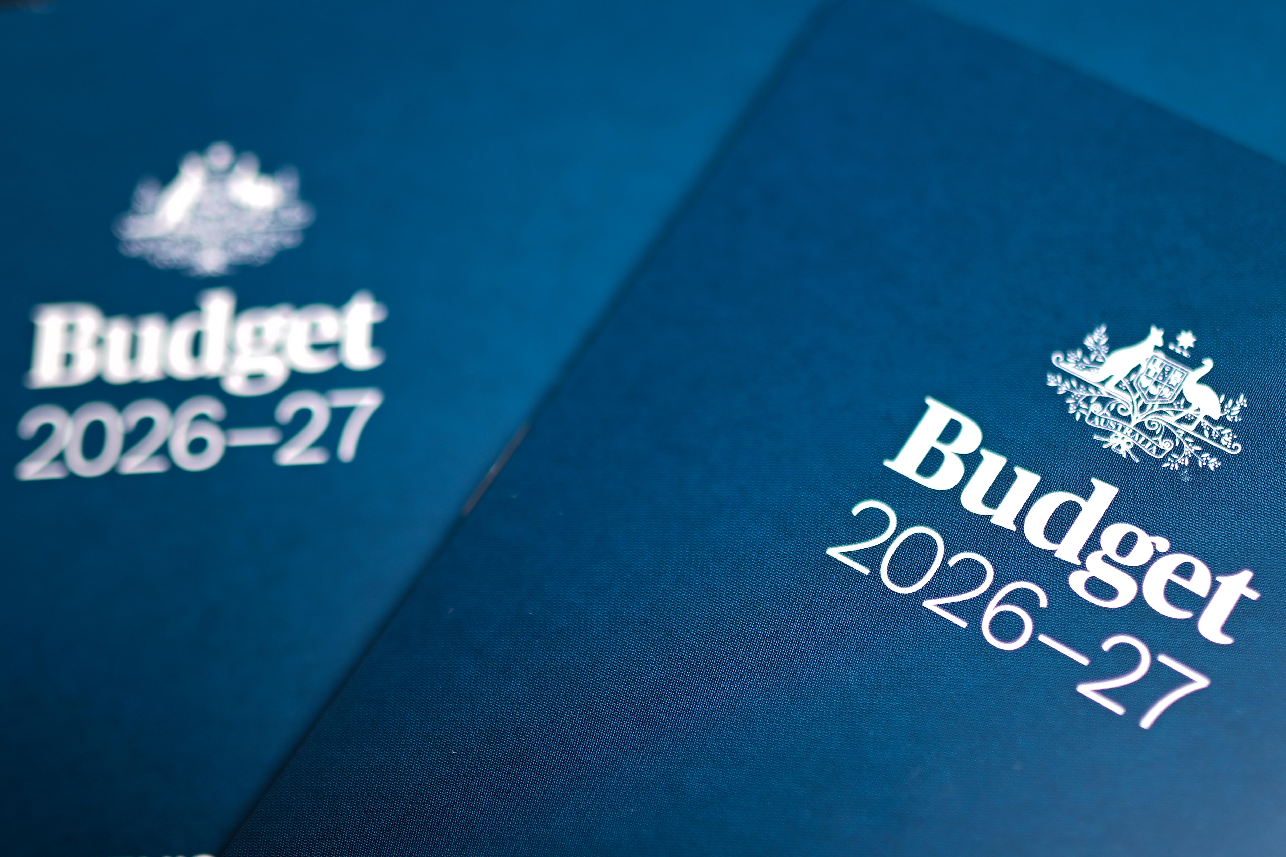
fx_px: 1250
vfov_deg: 37.8
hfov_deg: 54.4
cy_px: 428
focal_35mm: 35
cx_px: 643
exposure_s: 1/200
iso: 32
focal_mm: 35
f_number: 1.8
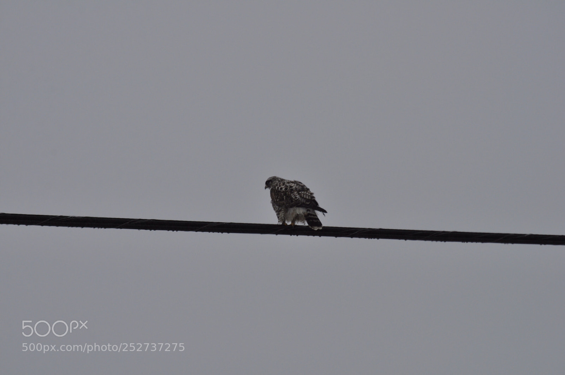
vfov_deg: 4.6
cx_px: 282
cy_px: 188
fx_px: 4703
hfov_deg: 6.9
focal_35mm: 300
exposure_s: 1/320
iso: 200
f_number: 10
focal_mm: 200
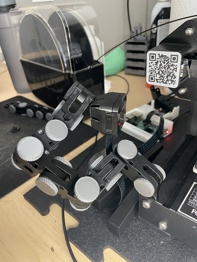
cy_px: 131
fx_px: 197
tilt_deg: -30.7
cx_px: 98
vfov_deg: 67.3
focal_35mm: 26
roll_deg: +5.1
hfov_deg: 53.1
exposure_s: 1/60
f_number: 1.6
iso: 320
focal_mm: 4.2
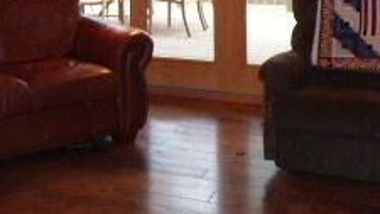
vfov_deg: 18.5
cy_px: -37
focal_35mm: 62
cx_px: 98
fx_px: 625
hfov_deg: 33.2
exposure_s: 1/60
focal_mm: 3.58
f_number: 2.8
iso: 400
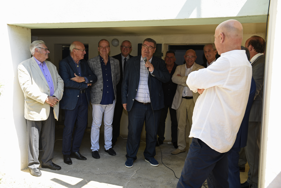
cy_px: 94
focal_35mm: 38
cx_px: 140
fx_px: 297
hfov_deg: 50.7
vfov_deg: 35.1
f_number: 5
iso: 100
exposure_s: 1/100
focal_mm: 38
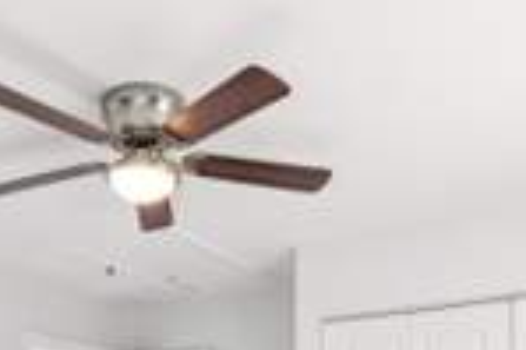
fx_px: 657
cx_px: 162
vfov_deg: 25.2
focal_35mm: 45
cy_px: 472
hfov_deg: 42.9
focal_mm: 14
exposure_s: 1/25
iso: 400
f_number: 8
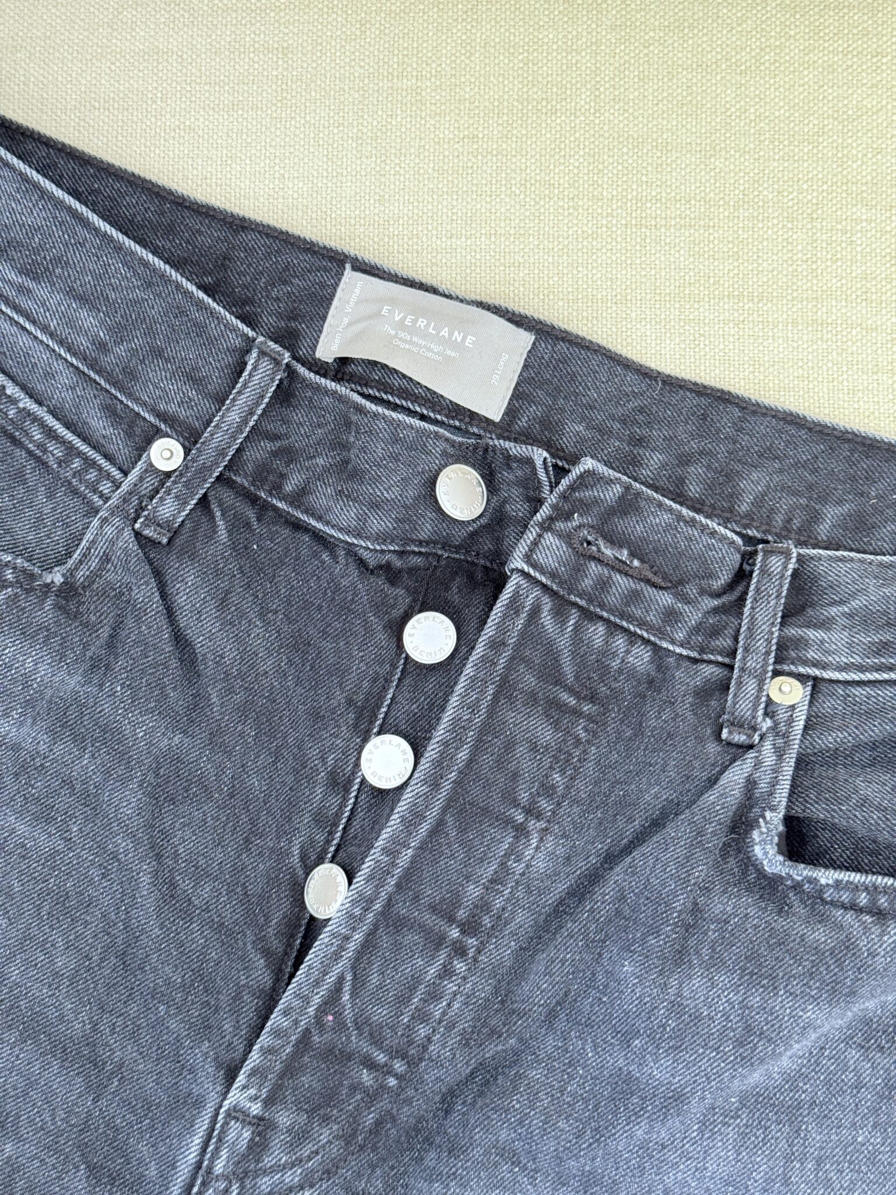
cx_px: 448
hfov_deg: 30.3
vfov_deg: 39.7
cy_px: 598
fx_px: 1657
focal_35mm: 48
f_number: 1.78
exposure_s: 1/60
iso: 160
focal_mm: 6.76
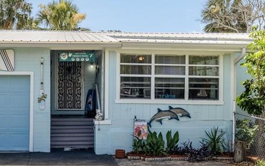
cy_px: 88
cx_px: 82
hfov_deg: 36.6
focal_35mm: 55
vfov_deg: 23.7
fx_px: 395
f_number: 9
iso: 250
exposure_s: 1/4000
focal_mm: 11
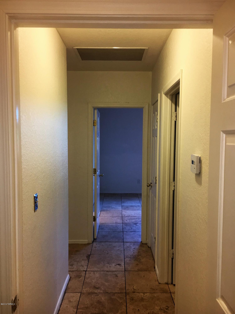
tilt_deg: -4.2
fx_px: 262
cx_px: 118
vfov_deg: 61.7
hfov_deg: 48.2
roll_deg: +0.8
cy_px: 157
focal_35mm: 29
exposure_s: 1/30
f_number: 2.2
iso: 64
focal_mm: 4.15
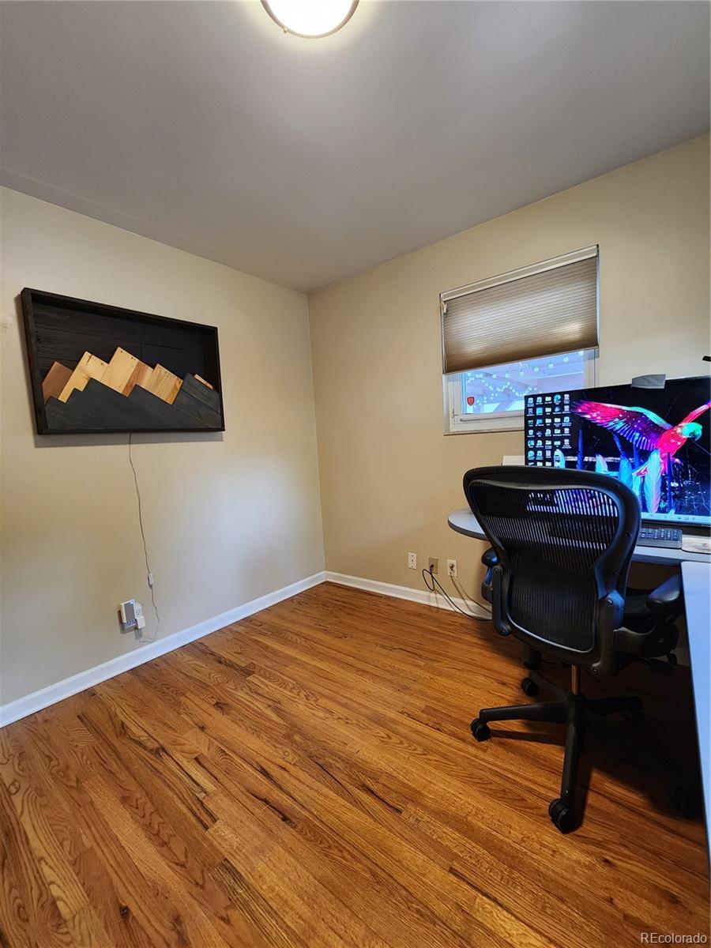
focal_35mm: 13
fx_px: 356
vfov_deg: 106.2
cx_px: 356
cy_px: 474
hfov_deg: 89.9
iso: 320
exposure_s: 1/30
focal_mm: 2.2
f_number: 2.2
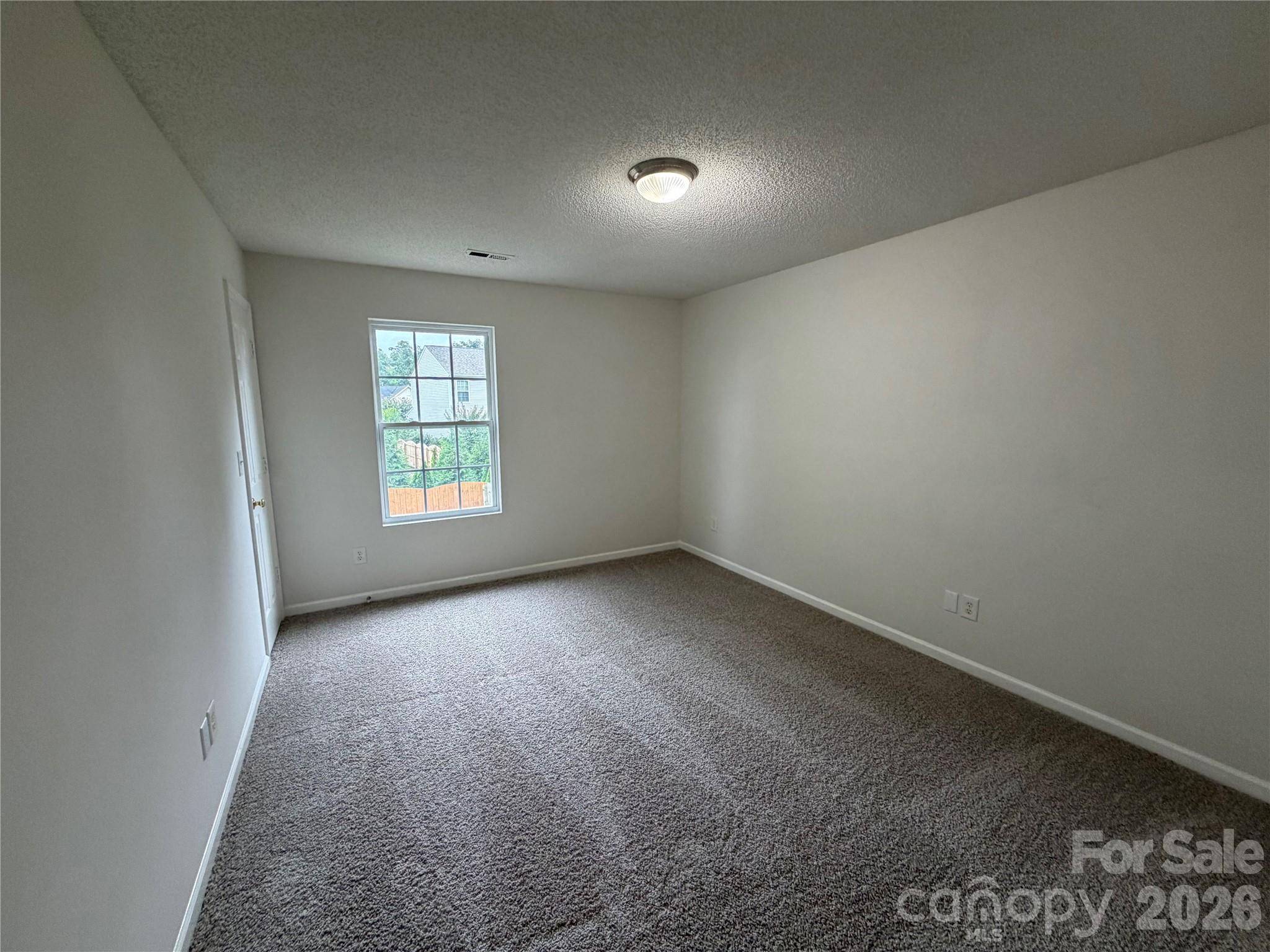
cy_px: 476
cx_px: 635
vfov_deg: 85.7
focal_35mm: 14
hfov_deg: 102.1
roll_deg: +0.1
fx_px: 514
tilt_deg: -8.6
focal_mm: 2.22
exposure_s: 1/60
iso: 200
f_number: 2.2
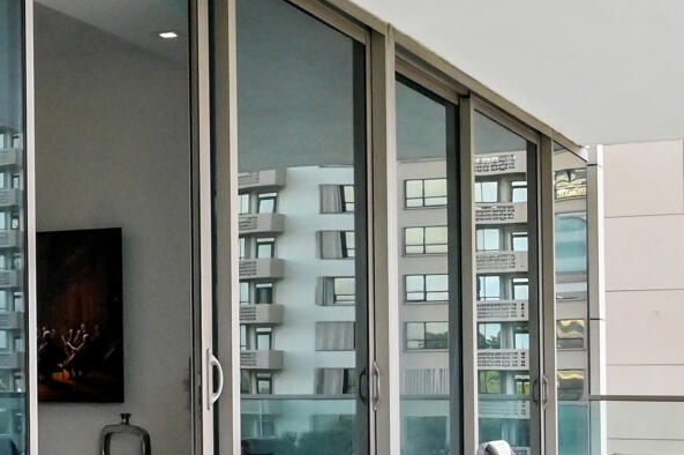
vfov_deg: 16.7
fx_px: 1537
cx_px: -50
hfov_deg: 23.7
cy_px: 355
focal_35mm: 81
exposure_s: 1/400
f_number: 11
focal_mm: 16
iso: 1600
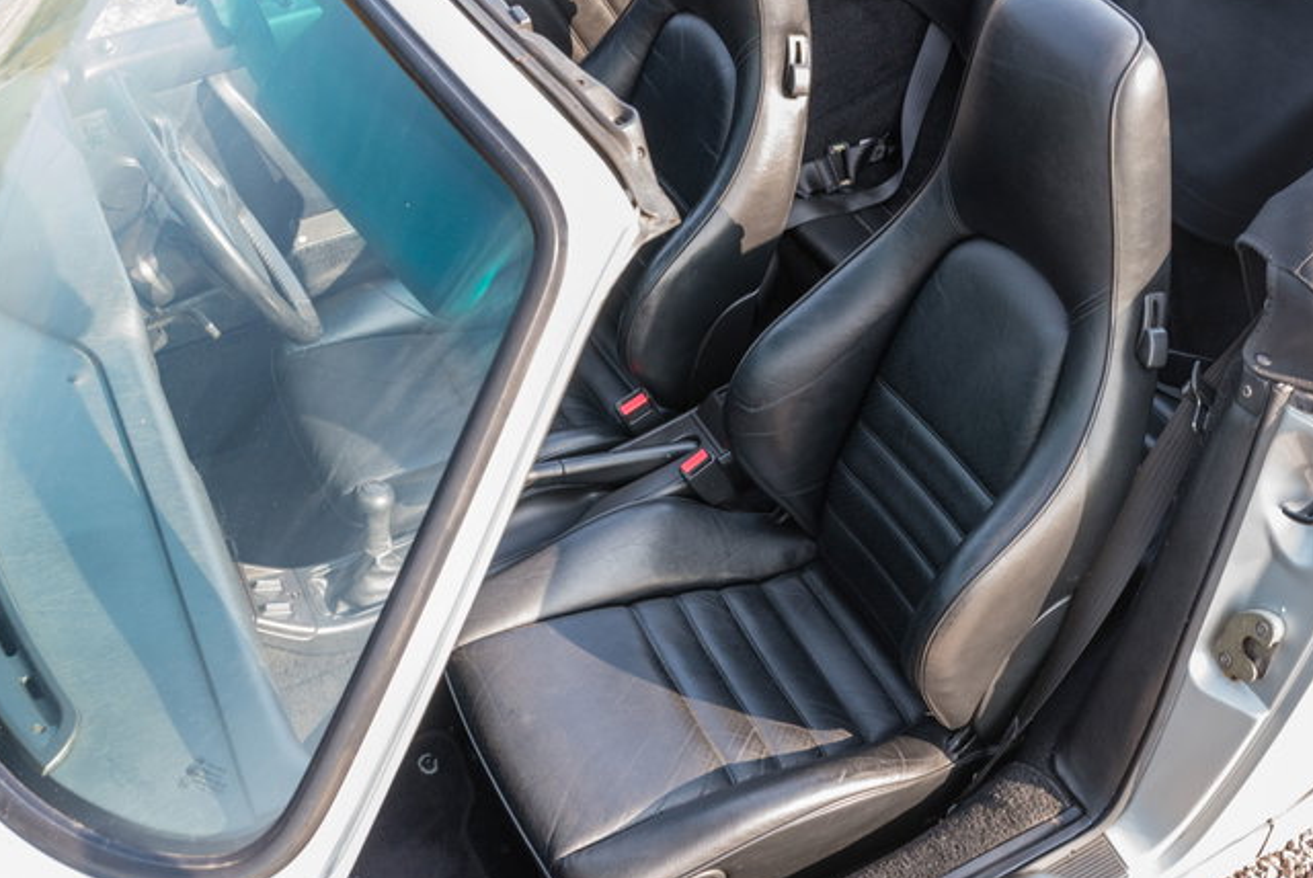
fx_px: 1533
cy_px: 432
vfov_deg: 32.0
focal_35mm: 42
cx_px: 763
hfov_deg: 46.2
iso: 1000
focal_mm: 35
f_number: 7.1
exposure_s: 1/40
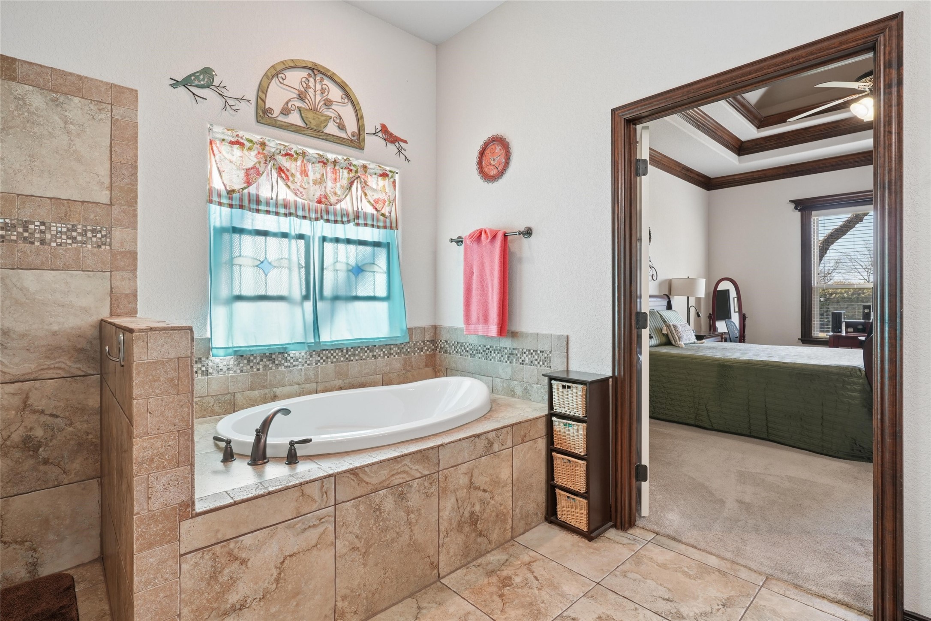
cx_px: 466
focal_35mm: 17
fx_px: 440
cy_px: 310
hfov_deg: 93.3
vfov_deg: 70.4
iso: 320
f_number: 8
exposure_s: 1/13
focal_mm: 17
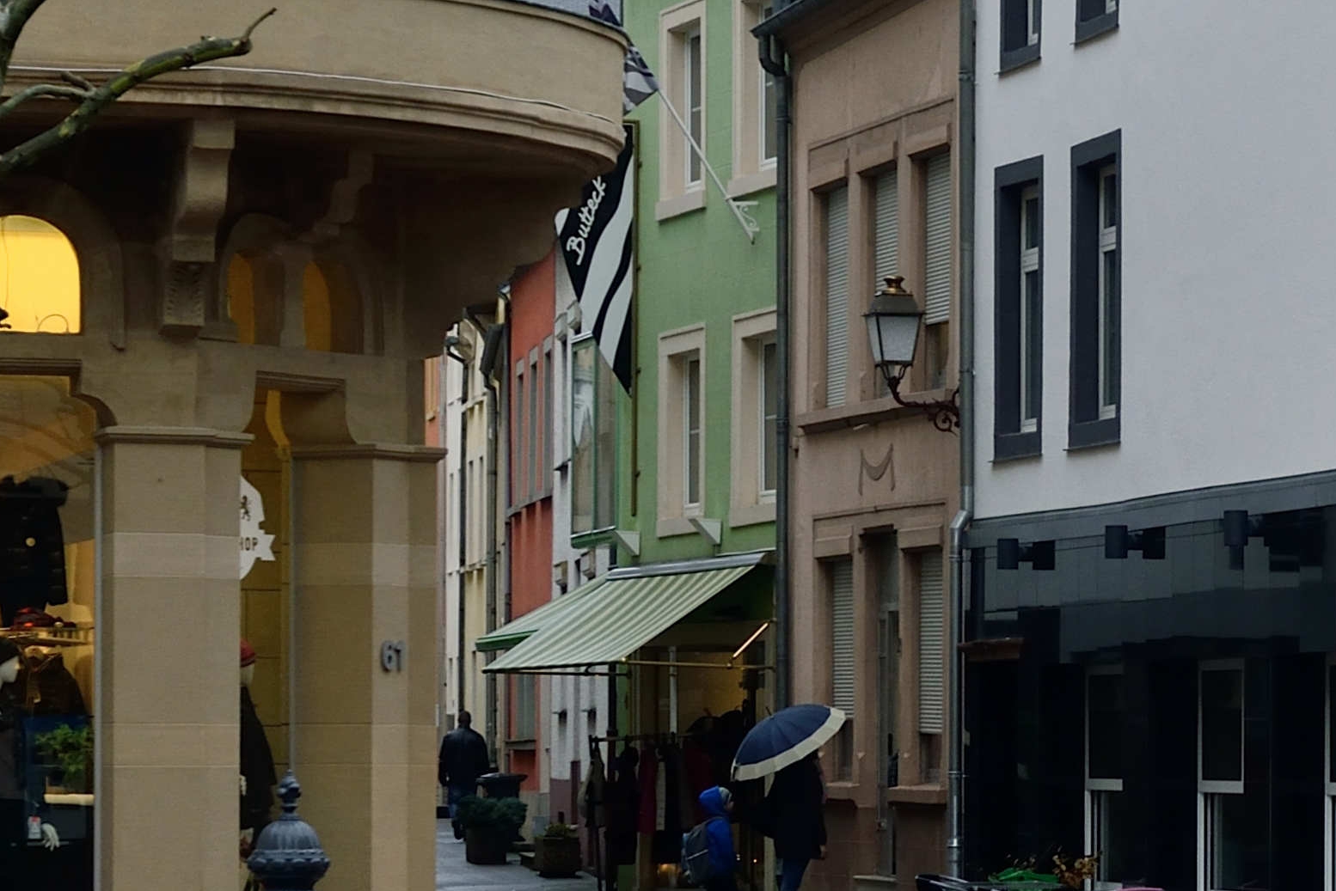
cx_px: 1465
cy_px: 562
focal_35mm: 161
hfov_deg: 12.5
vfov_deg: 8.5
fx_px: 5976
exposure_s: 1/100
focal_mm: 34
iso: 200
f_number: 5
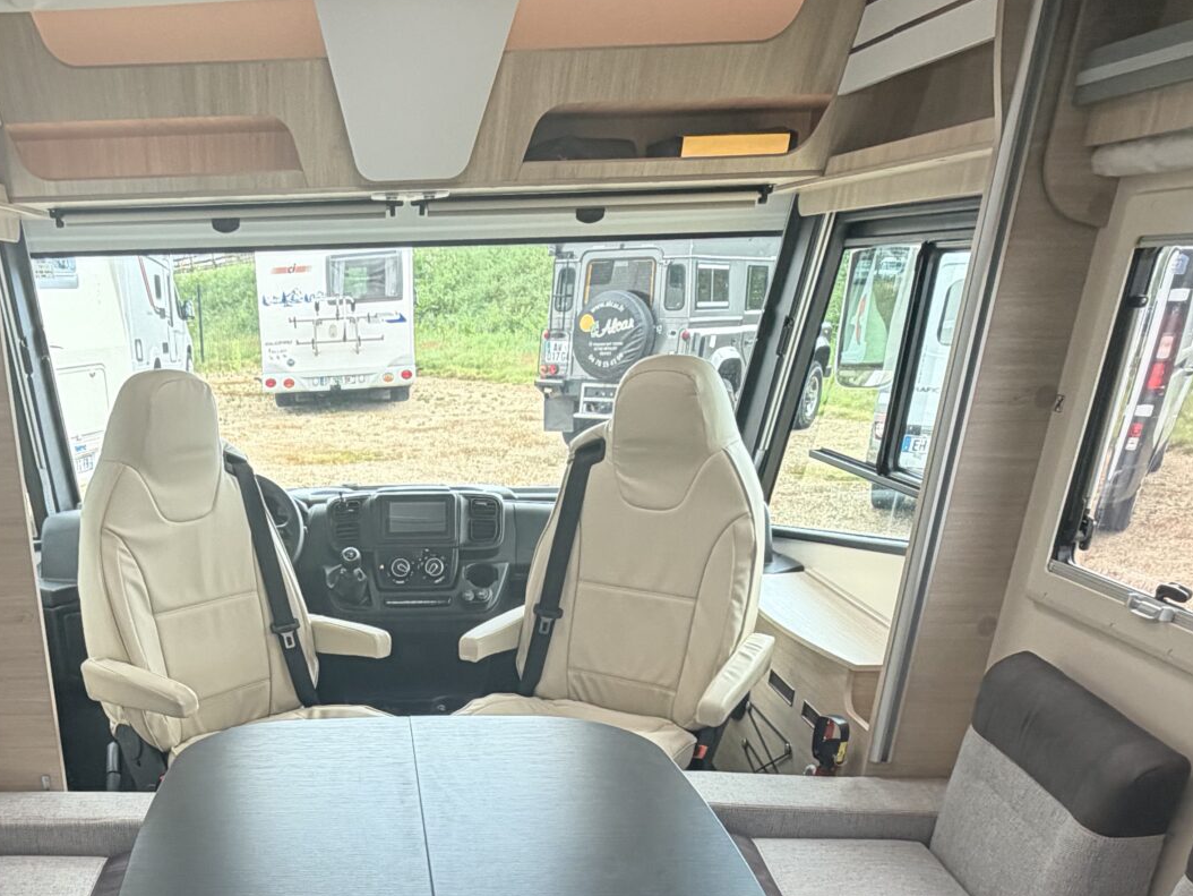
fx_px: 1172
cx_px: 312
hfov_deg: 51.8
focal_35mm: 34
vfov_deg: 37.1
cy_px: 908
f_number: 2.2
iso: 80
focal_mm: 2.22
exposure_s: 1/121
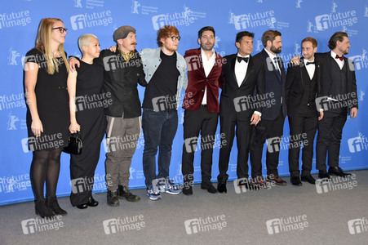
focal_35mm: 35
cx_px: 184
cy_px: 122
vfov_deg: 37.8
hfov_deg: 54.5
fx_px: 358
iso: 500
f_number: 5
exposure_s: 1/160
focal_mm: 35
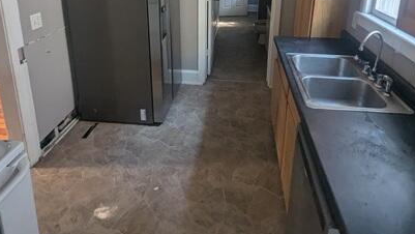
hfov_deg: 71.9
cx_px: 214
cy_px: 27
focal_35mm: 26
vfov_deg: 41.2
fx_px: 286
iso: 238
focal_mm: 2.35
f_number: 2.2
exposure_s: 1/67
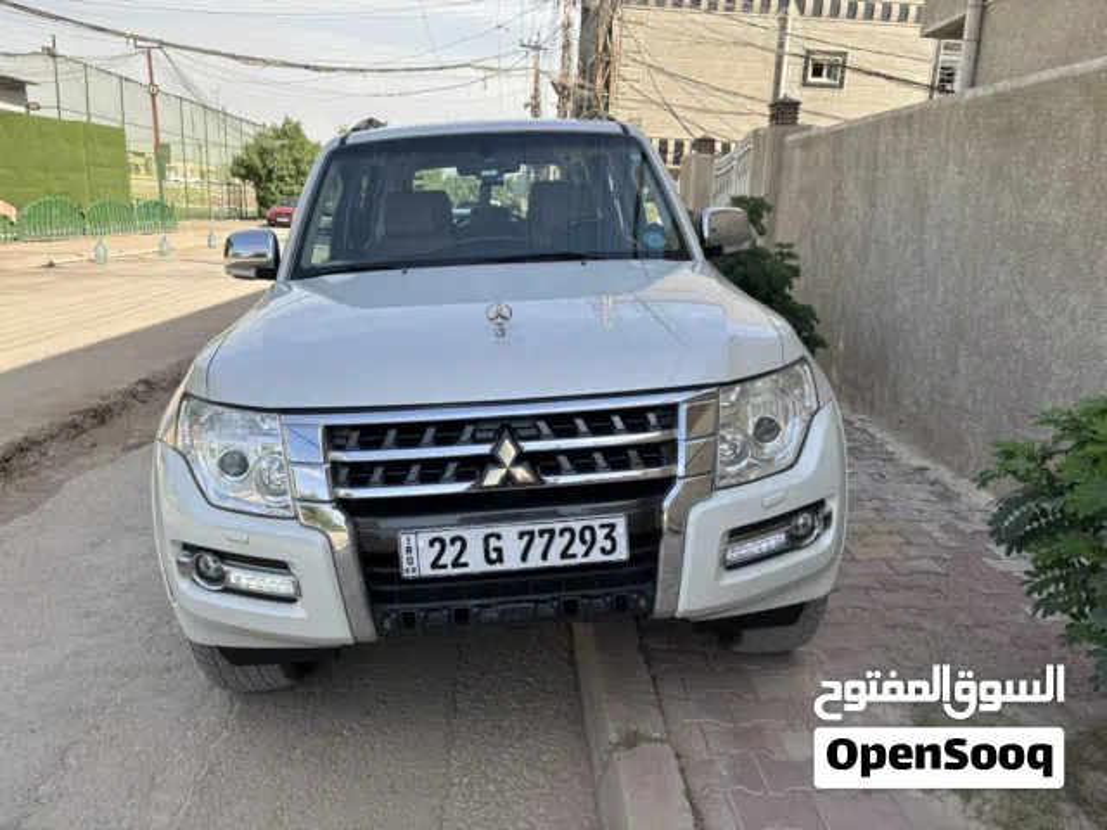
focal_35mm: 26
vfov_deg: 53.1
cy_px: 415
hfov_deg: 67.3
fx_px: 831
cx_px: 554
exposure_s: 1/1295
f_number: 1.6
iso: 50
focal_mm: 5.96
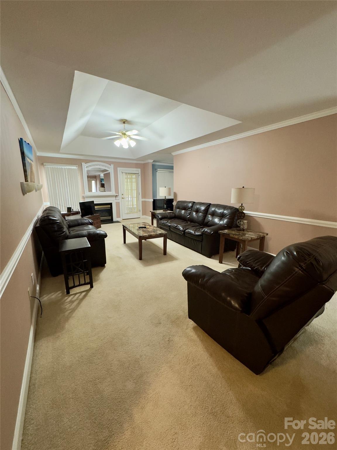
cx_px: 168
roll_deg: -0.5
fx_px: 182
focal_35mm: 14
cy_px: 225
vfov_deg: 102.1
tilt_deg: -12.3
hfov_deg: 85.7
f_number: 2.2
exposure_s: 1/60
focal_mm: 2.22
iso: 640
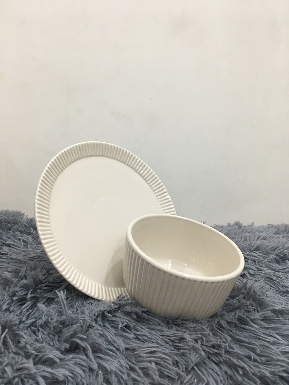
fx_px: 323
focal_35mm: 29
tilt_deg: -9.8
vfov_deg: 61.7
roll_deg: -2.2
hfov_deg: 48.2
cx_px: 144
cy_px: 192
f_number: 2.2
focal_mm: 4.15
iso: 80
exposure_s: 1/33
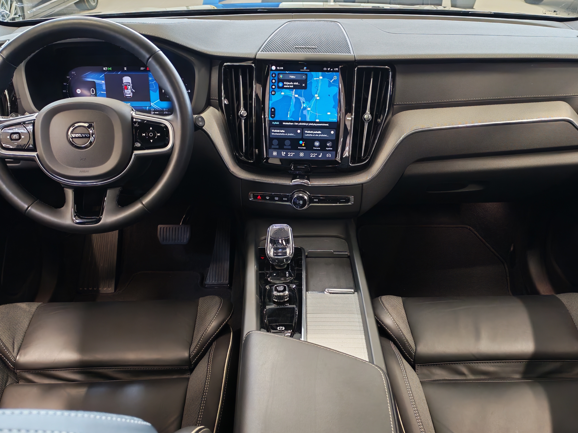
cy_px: 216
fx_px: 551
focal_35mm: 33
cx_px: 289
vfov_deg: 42.9
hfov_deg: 55.4
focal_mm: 6.12
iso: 834
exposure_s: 1/50
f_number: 1.9
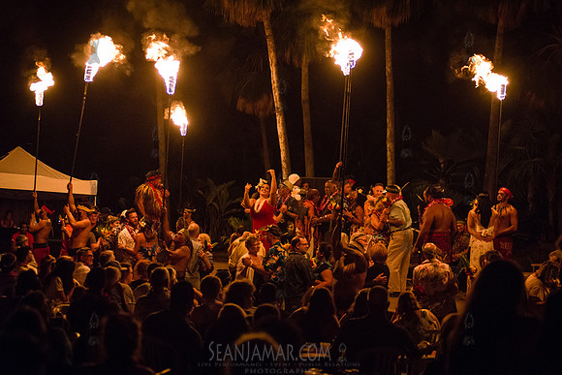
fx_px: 1249
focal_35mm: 80
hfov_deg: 25.4
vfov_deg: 17.1
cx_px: 281
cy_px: 188
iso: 4000
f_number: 2.8
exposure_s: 1/320
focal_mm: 80
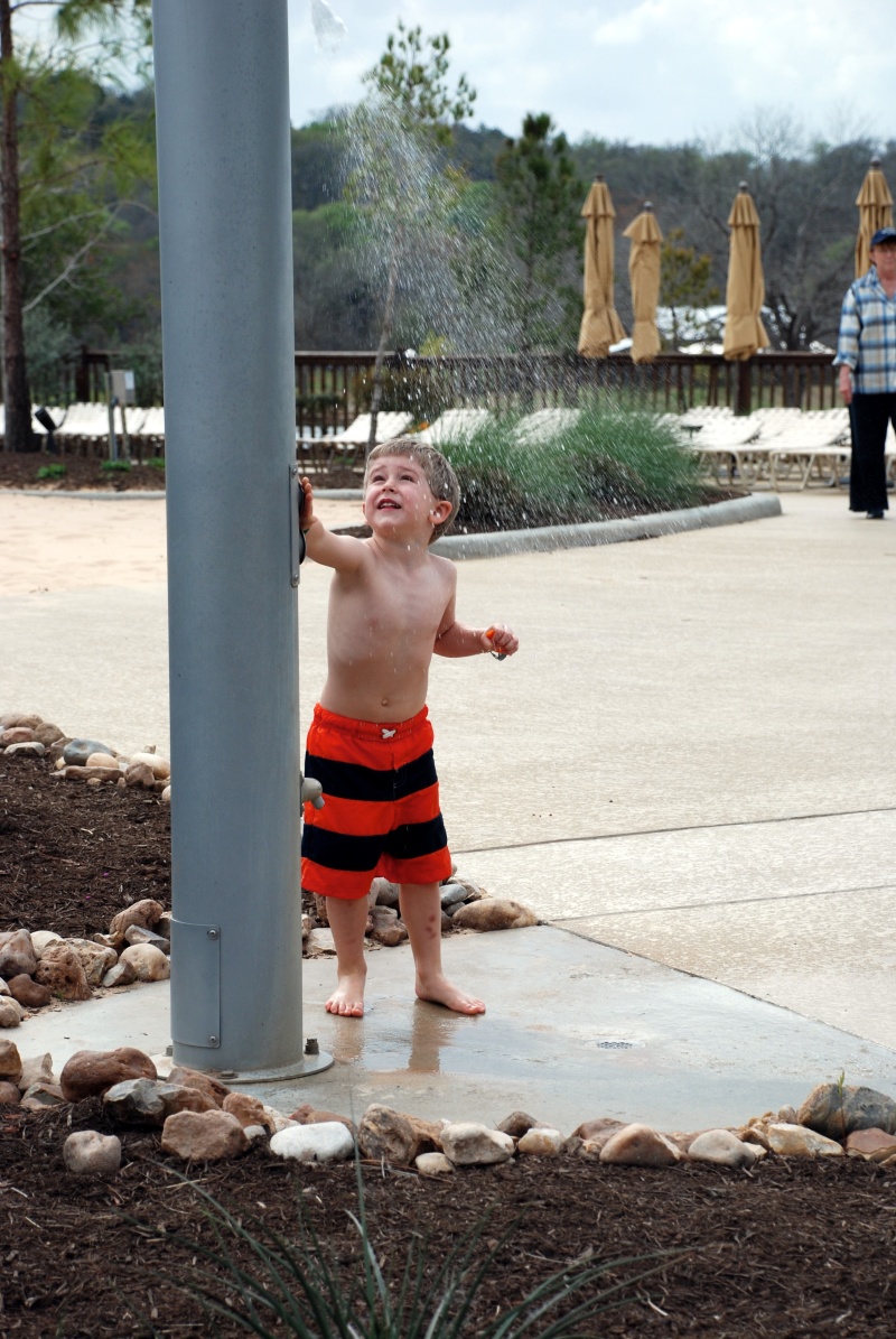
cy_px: 670
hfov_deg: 13.9
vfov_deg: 20.6
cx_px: 448
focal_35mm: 99
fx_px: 3685
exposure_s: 1/500
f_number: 5.6
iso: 180
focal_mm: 66
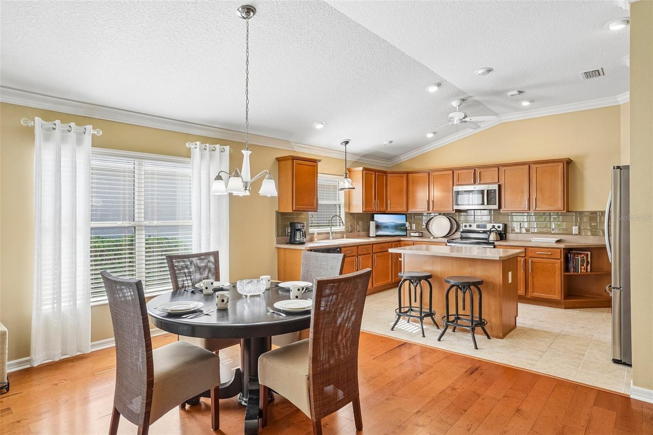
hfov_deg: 84.0
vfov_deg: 61.9
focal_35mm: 20
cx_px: 326
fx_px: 363
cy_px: 218
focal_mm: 20
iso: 250
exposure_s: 1/30
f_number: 9
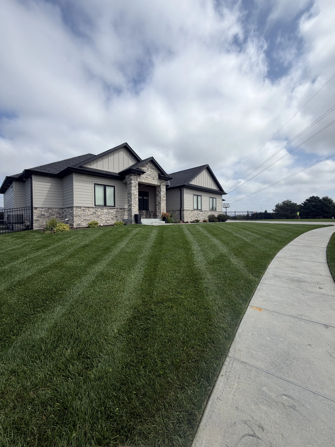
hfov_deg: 85.7
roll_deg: +0.5
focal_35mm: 14
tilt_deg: -3.8
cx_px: 168
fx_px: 181
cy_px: 224
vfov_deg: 102.1
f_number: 2.2
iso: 20
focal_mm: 2.22
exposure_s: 1/1235
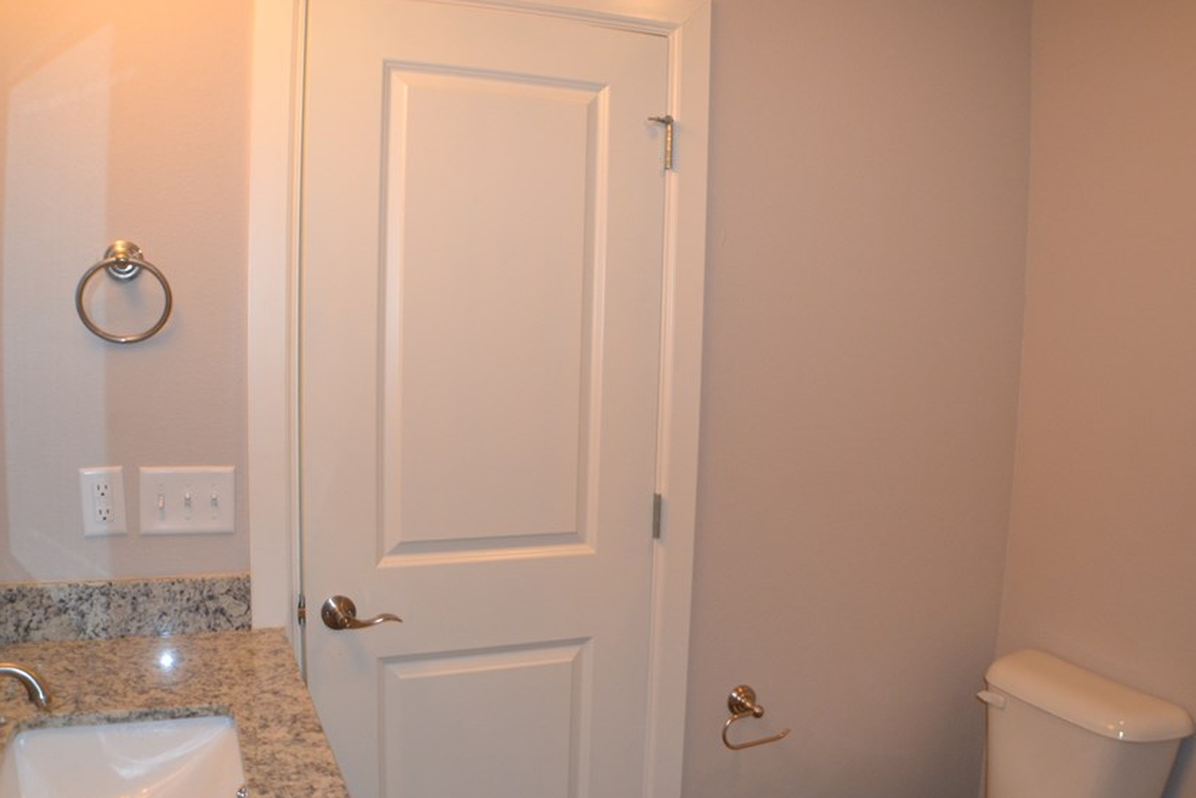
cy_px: 421
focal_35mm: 39
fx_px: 1296
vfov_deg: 34.2
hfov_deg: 49.5
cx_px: 564
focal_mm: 20
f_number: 3.8
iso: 900
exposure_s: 1/60
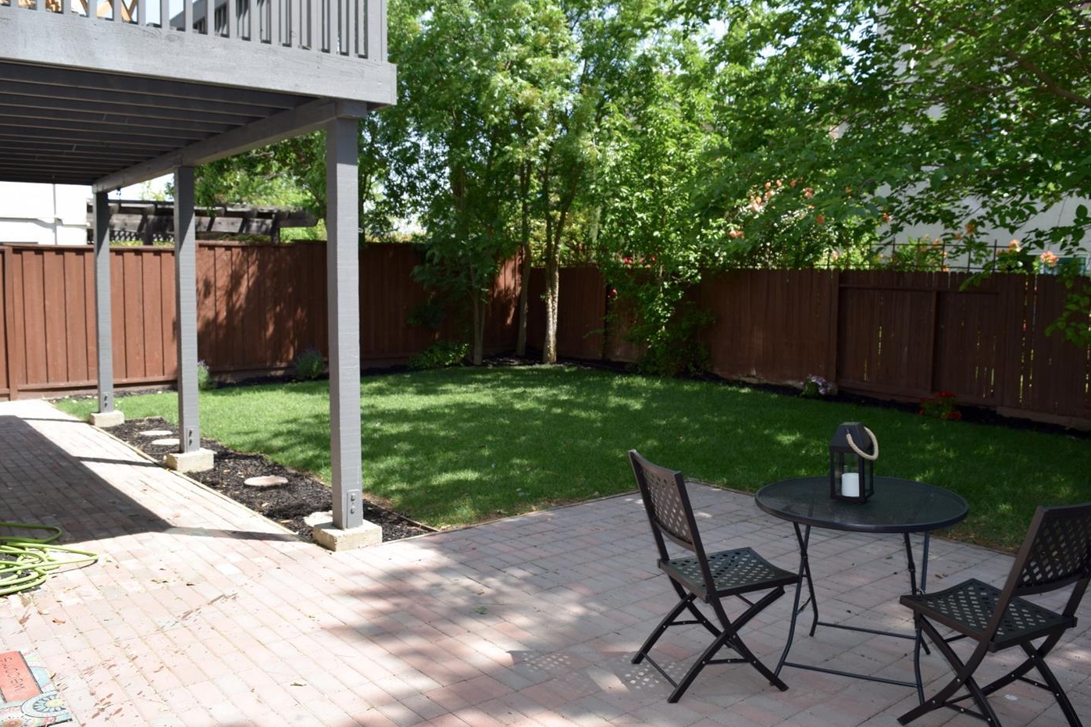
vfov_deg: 44.9
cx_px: 557
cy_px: 352
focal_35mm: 29
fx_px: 879
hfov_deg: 63.7
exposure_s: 1/200
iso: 100
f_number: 7.1
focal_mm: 18
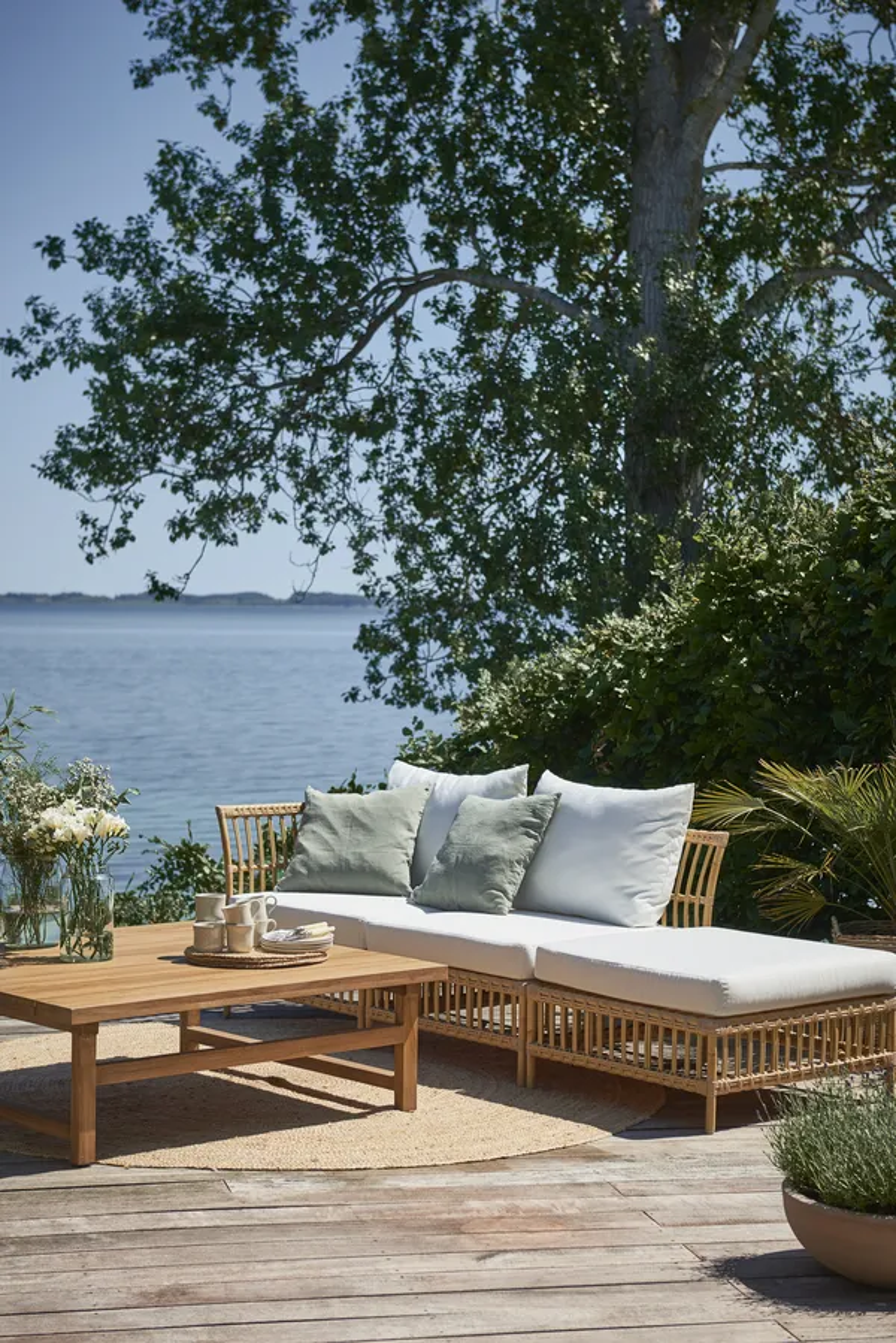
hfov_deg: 19.5
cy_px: 672
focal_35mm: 70
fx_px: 2611
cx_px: 448
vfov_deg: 28.8
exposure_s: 1/1000
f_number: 5.6
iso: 100
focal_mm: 70
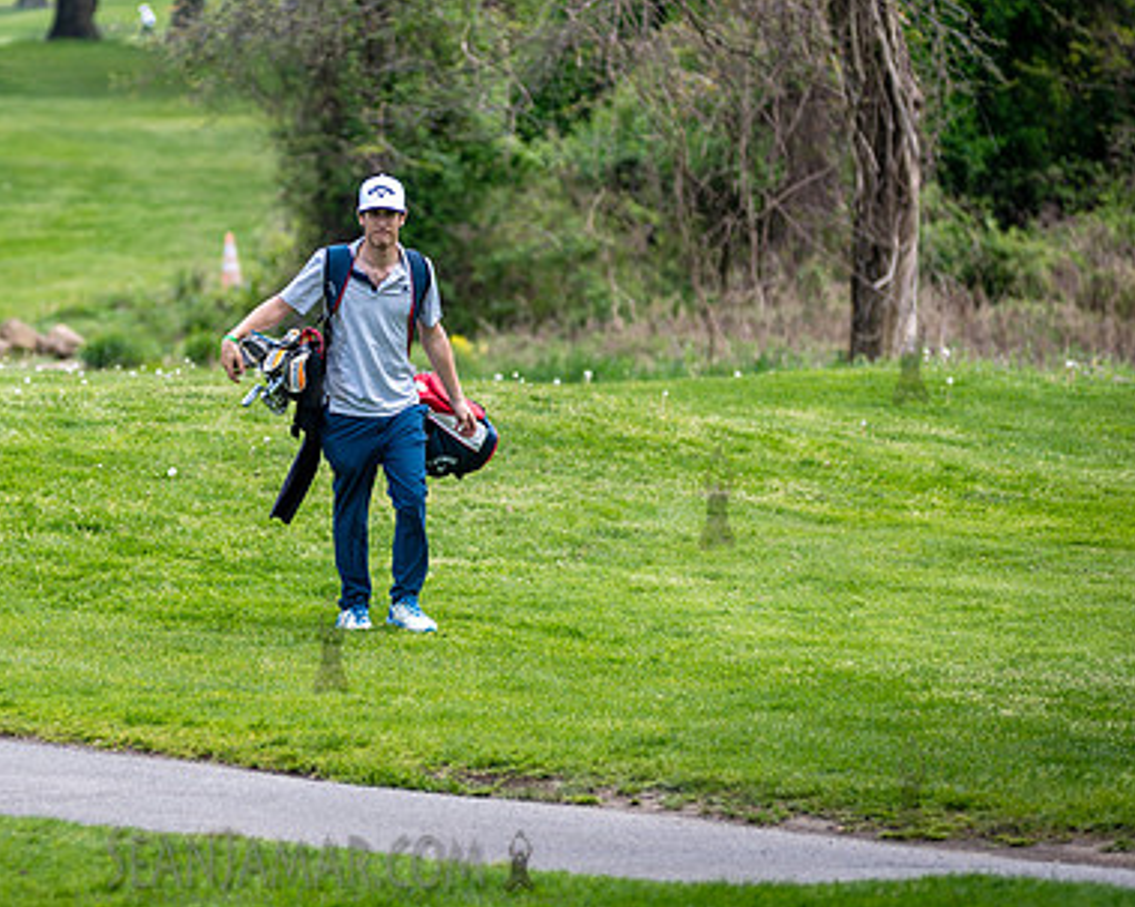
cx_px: 329
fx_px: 8933
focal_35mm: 266
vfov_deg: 5.8
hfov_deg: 7.3
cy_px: 352
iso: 100
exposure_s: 1/400
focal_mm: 185
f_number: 3.5
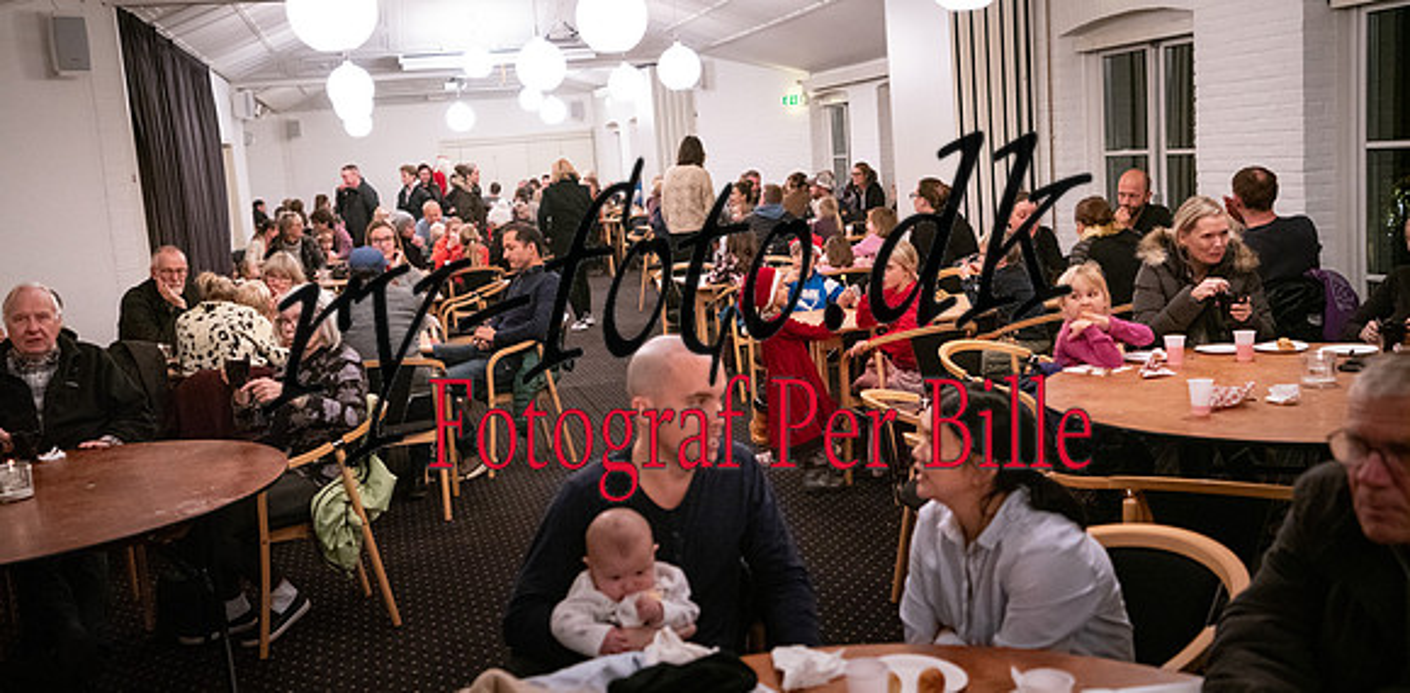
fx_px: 1435
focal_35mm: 40
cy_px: 331
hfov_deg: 52.3
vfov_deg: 27.1
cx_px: 672
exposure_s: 1/400
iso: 8000
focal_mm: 35
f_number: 2.8
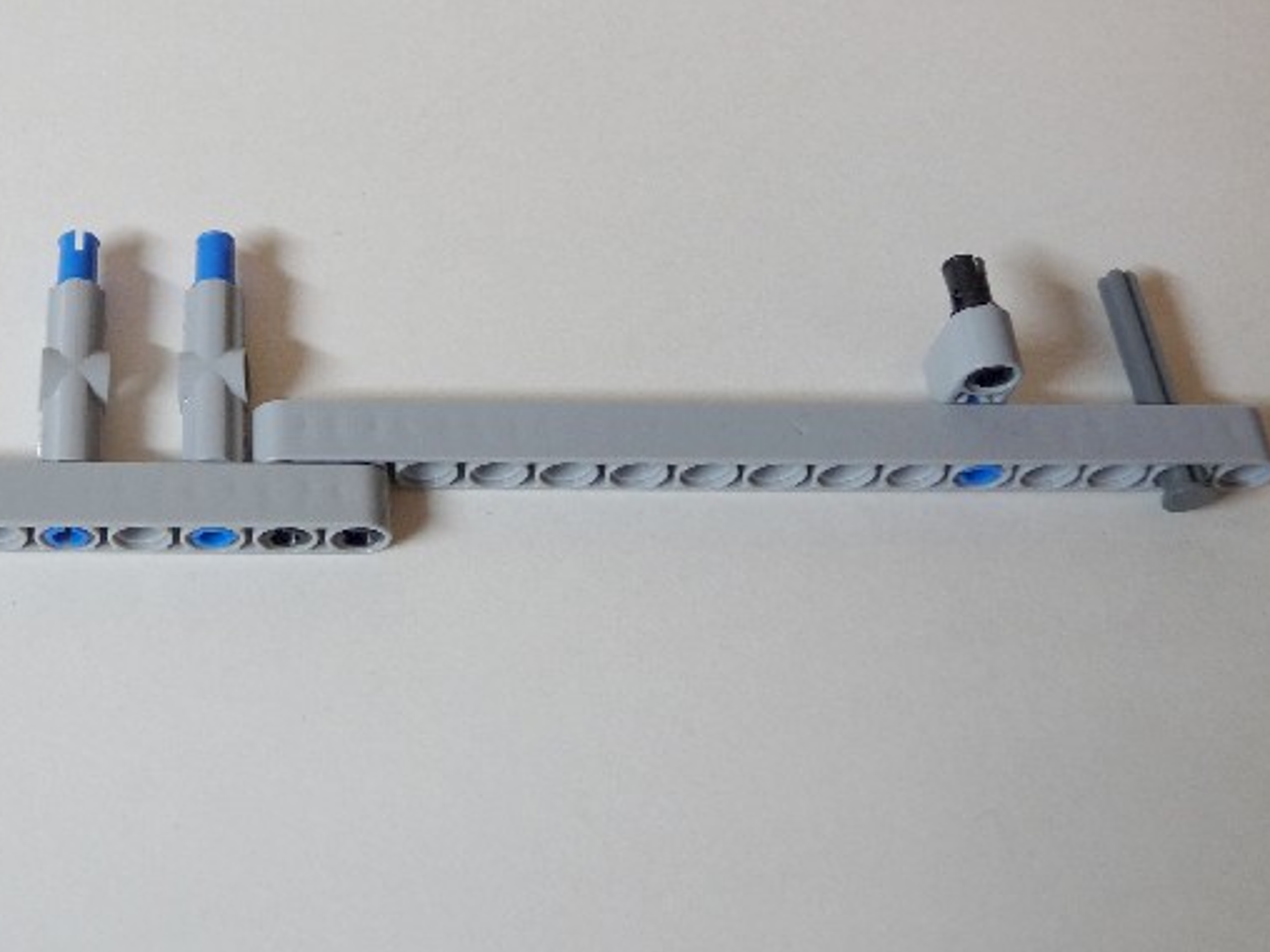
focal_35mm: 52
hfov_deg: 35.8
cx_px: 282
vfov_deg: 27.8
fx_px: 1908
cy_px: 305
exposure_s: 1/13
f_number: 3
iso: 100
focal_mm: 5.9
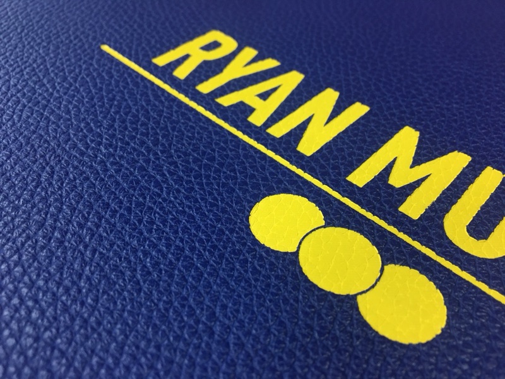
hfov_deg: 61.7
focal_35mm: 29
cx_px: 252
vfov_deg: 48.2
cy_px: 190
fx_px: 423
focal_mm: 4.15
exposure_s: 1/30
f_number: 2.2
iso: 80
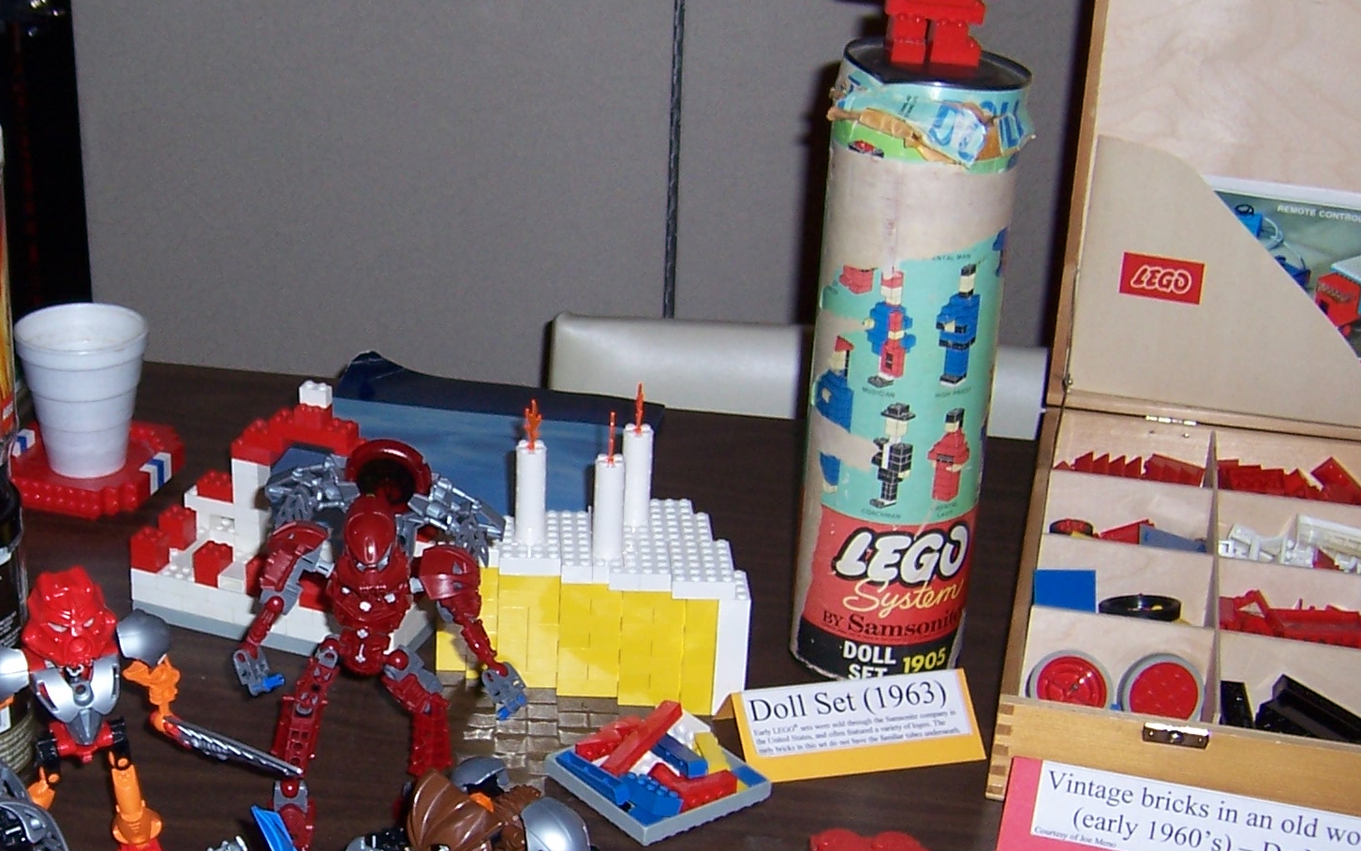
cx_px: 265
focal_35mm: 62
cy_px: 461
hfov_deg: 32.1
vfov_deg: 20.9
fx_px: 2300
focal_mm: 5.5
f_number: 2.8
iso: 80
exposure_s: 1/60
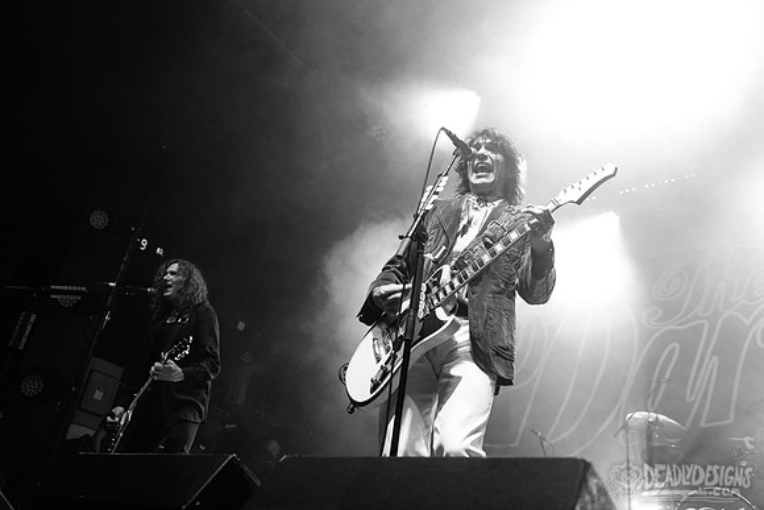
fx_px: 679
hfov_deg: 58.7
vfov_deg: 41.1
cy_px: 255
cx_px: 382
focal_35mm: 32
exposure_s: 1/250
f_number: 3.2
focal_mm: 32
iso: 2500
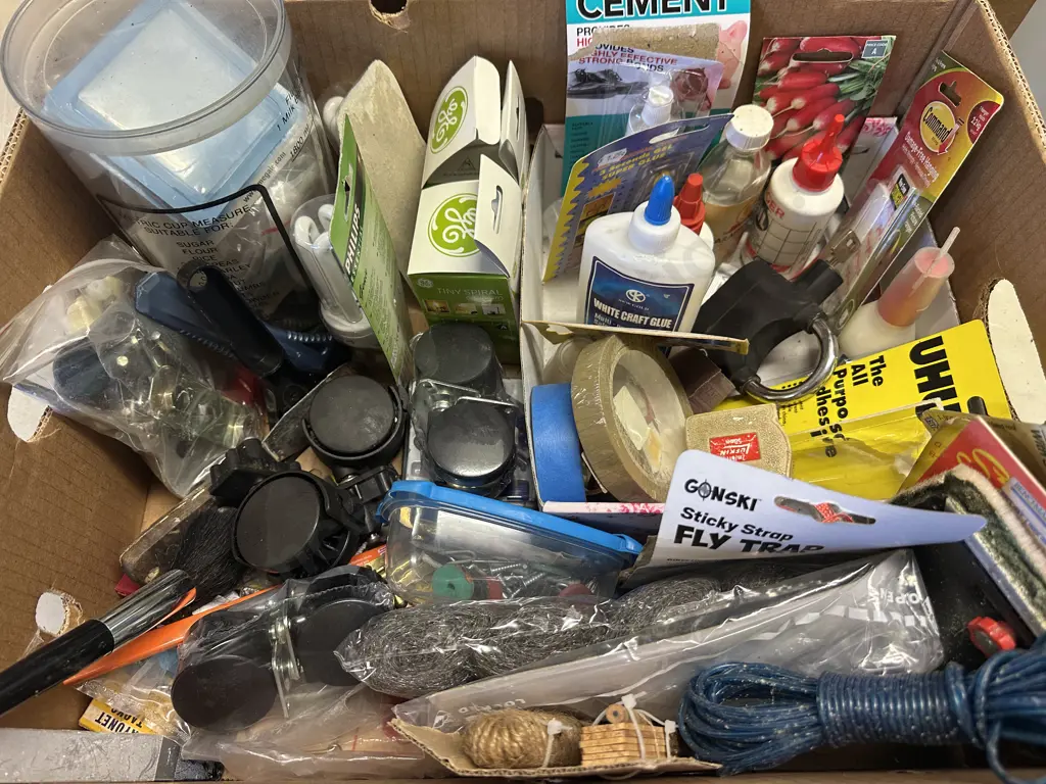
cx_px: 523
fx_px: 725
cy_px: 392
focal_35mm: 24
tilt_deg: -64.5
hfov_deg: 71.6
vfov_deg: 56.8
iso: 200
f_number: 1.78
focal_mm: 6.86
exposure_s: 1/100
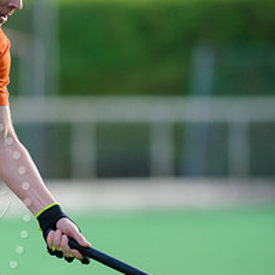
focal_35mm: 1033
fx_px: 9285
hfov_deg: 1.7
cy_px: 205
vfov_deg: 1.7
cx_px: -100
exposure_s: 1/2000
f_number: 4.8
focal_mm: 420
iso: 1000
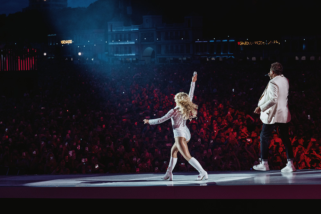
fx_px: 936
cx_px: 160
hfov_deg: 19.5
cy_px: 107
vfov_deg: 13.0
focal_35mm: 105
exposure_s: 1/240
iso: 1250
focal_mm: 105
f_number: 7.1
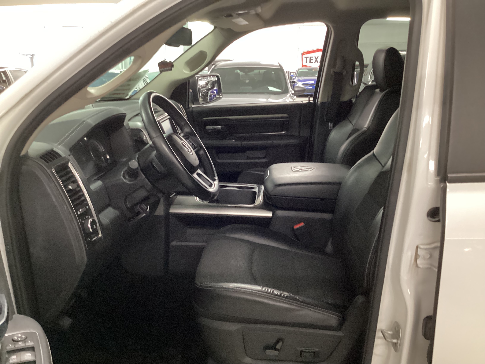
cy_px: 182
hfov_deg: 58.4
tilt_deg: -17.0
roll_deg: +0.7
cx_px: 242
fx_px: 434
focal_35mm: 31
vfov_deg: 45.4
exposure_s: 1/25
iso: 500
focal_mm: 3.3
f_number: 2.4
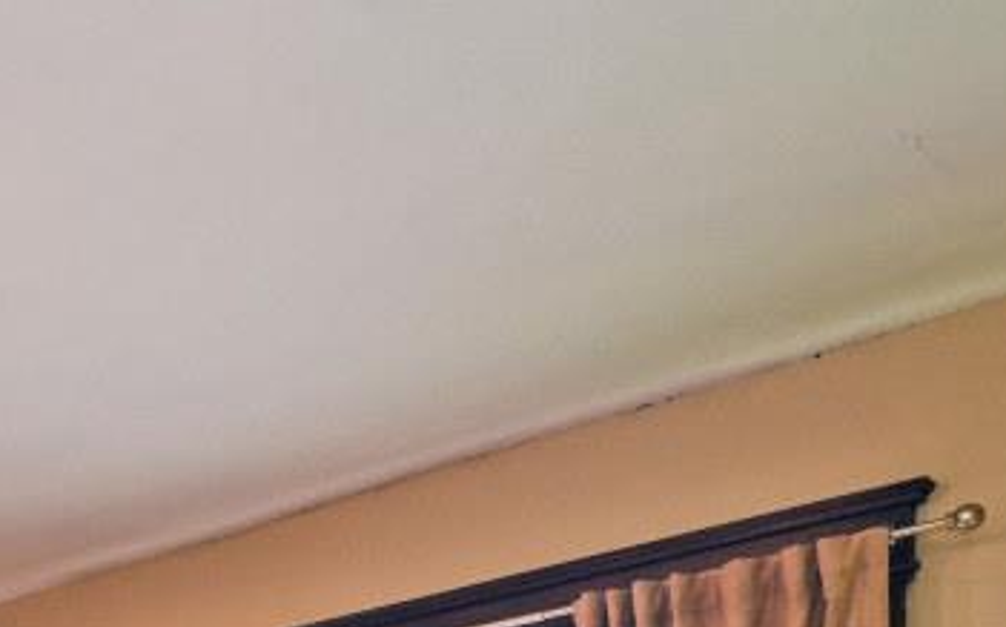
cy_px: 1148
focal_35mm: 61
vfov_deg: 17.2
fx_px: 1672
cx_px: -424
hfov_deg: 26.3
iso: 200
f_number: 4.5
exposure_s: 1/60
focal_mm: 14
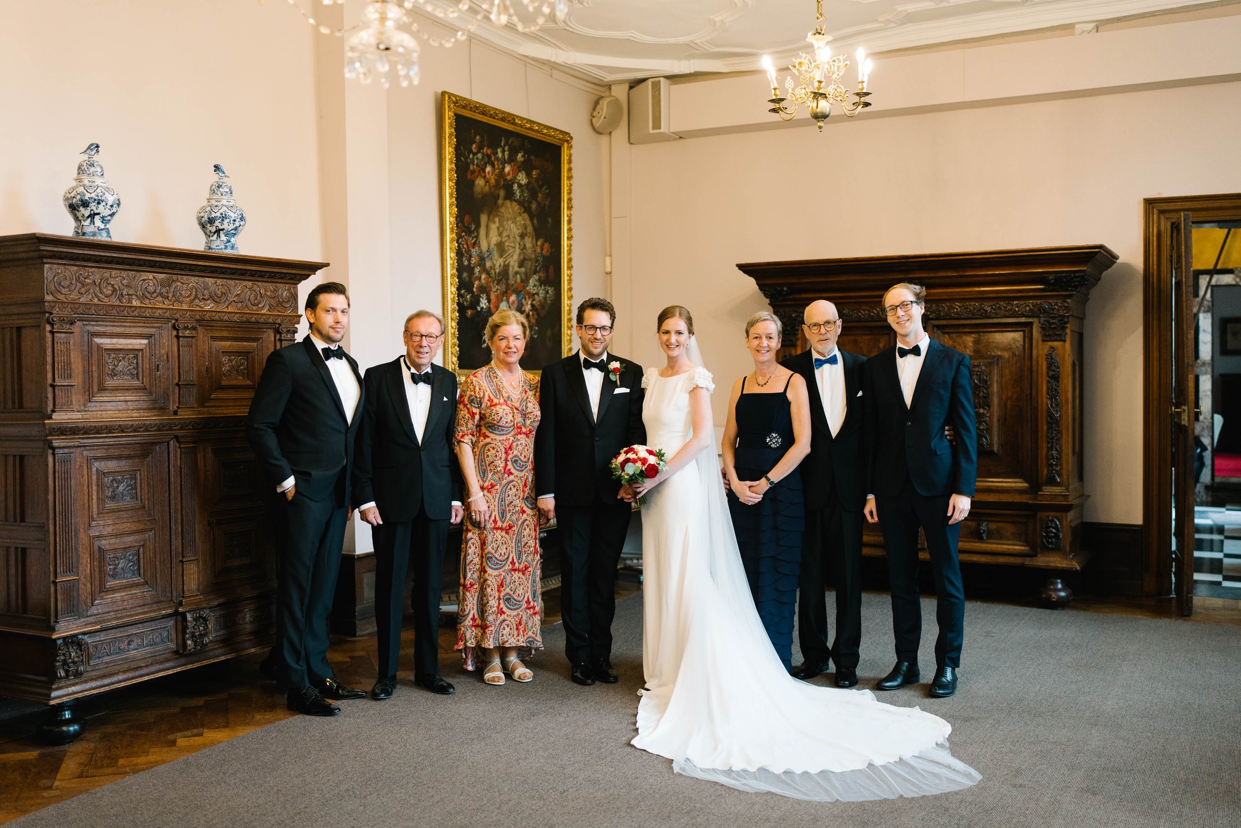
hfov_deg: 52.1
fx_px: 1269
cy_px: 397
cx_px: 597
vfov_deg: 36.1
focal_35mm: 37
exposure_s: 1/250
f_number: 1.4
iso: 800
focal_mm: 35
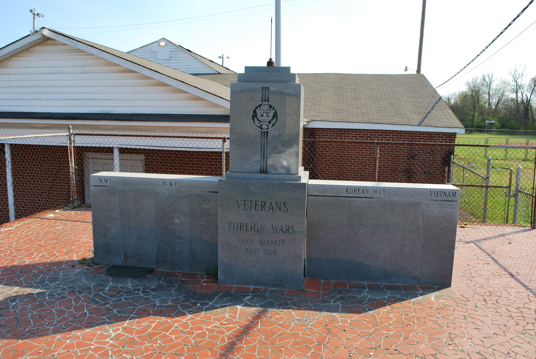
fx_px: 402
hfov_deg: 67.3
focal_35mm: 27
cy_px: 180
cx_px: 268
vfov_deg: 48.0
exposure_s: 1/160
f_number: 6.3
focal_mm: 18
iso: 100
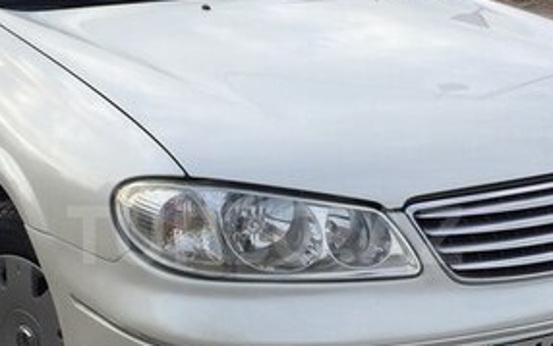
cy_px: 235
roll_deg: -1.8
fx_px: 1070
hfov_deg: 29.0
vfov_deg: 18.3
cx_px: 265
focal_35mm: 71
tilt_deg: -16.7
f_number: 2.2
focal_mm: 4.15
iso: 32
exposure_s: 1/1199
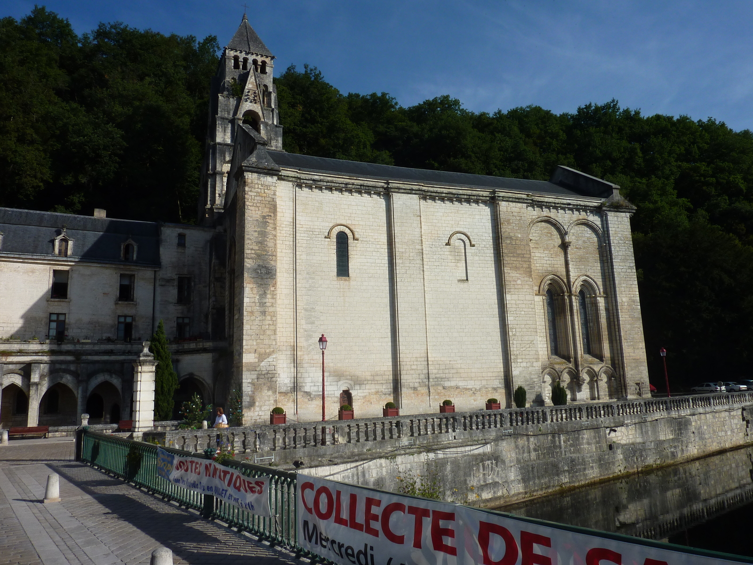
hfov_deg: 69.4
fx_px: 544
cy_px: 282
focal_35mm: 25
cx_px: 376
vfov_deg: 54.9
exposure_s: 1/500
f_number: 5.6
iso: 80
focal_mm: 4.1
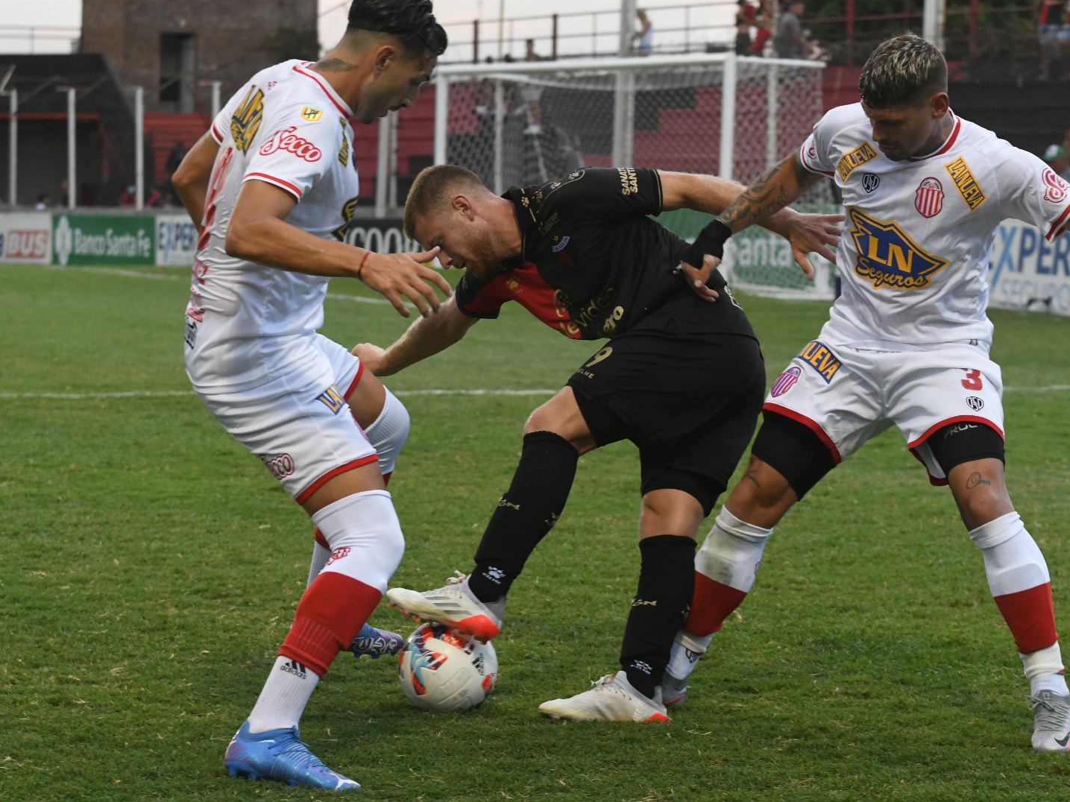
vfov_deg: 13.0
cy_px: 400
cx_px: 593
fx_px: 3524
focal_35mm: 114
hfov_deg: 17.3
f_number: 4.5
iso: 2000
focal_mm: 70
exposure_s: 1/1000
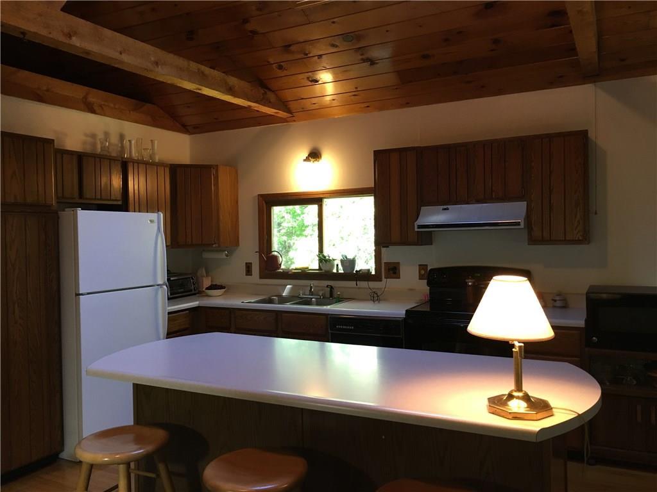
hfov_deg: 61.7
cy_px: 246
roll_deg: +0.8
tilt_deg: -0.4
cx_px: 328
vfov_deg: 48.2
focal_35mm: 29
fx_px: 550
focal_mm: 4.15
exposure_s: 1/30
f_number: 2.2
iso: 100
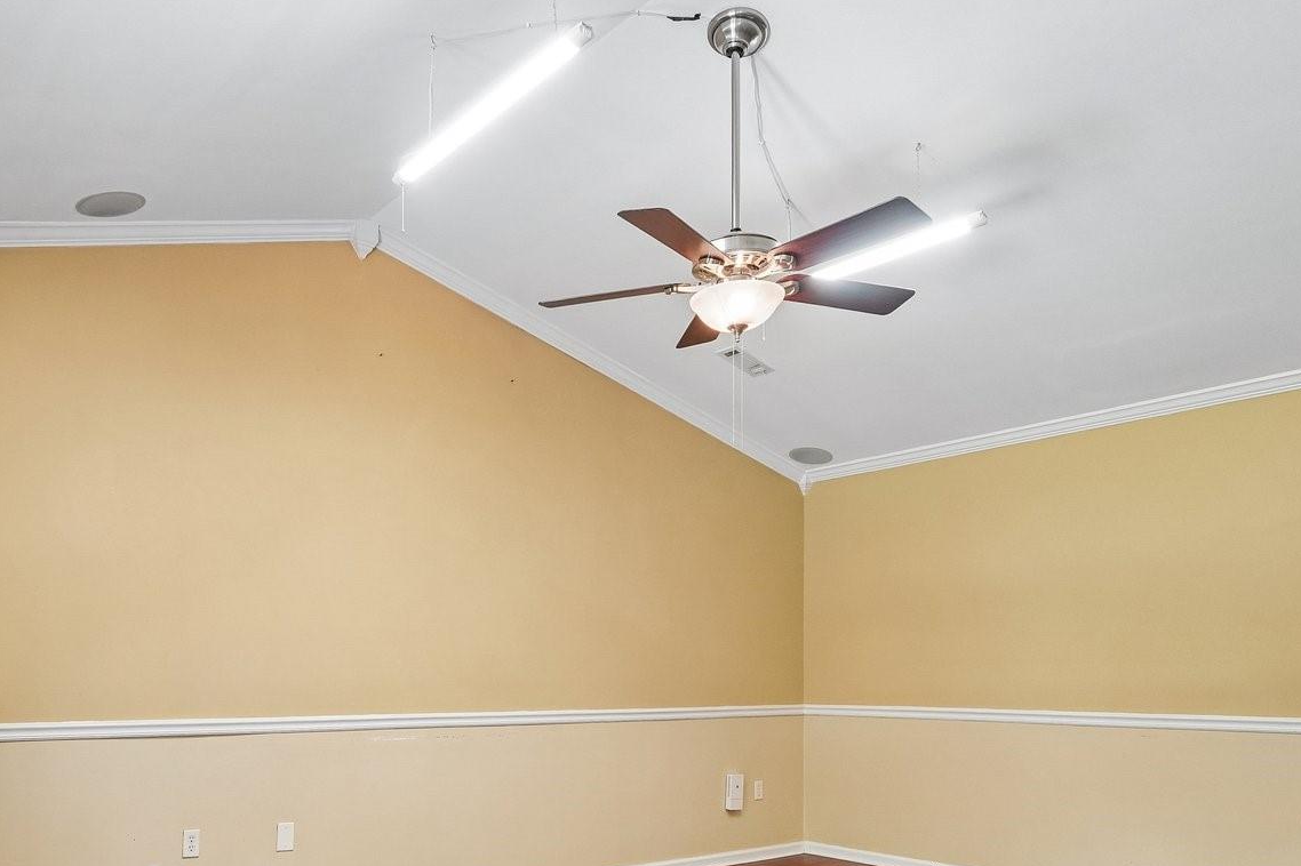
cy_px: 699
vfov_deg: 45.4
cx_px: 492
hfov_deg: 66.4
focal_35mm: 27
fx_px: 975
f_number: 8
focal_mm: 10
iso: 400
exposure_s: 1/4
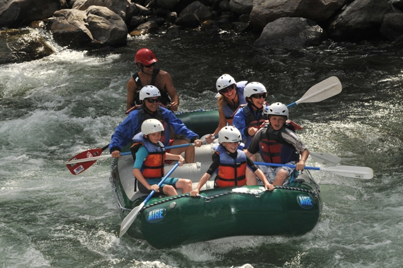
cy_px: 134
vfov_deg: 9.1
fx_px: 1677
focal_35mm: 150
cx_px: 202
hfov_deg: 13.7
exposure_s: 1/320
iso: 320
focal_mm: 100
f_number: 14
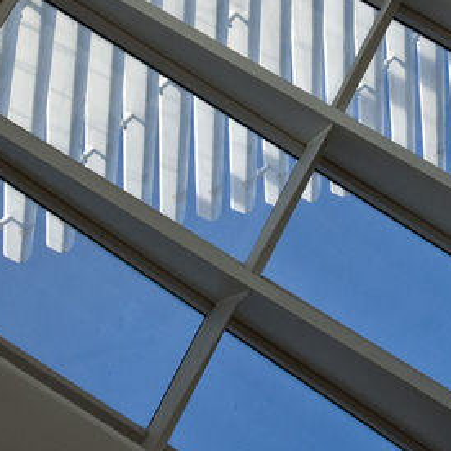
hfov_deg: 14.5
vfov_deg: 14.4
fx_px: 1774
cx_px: 306
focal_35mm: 120
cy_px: 105
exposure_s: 1/160
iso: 200
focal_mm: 29
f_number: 7.1
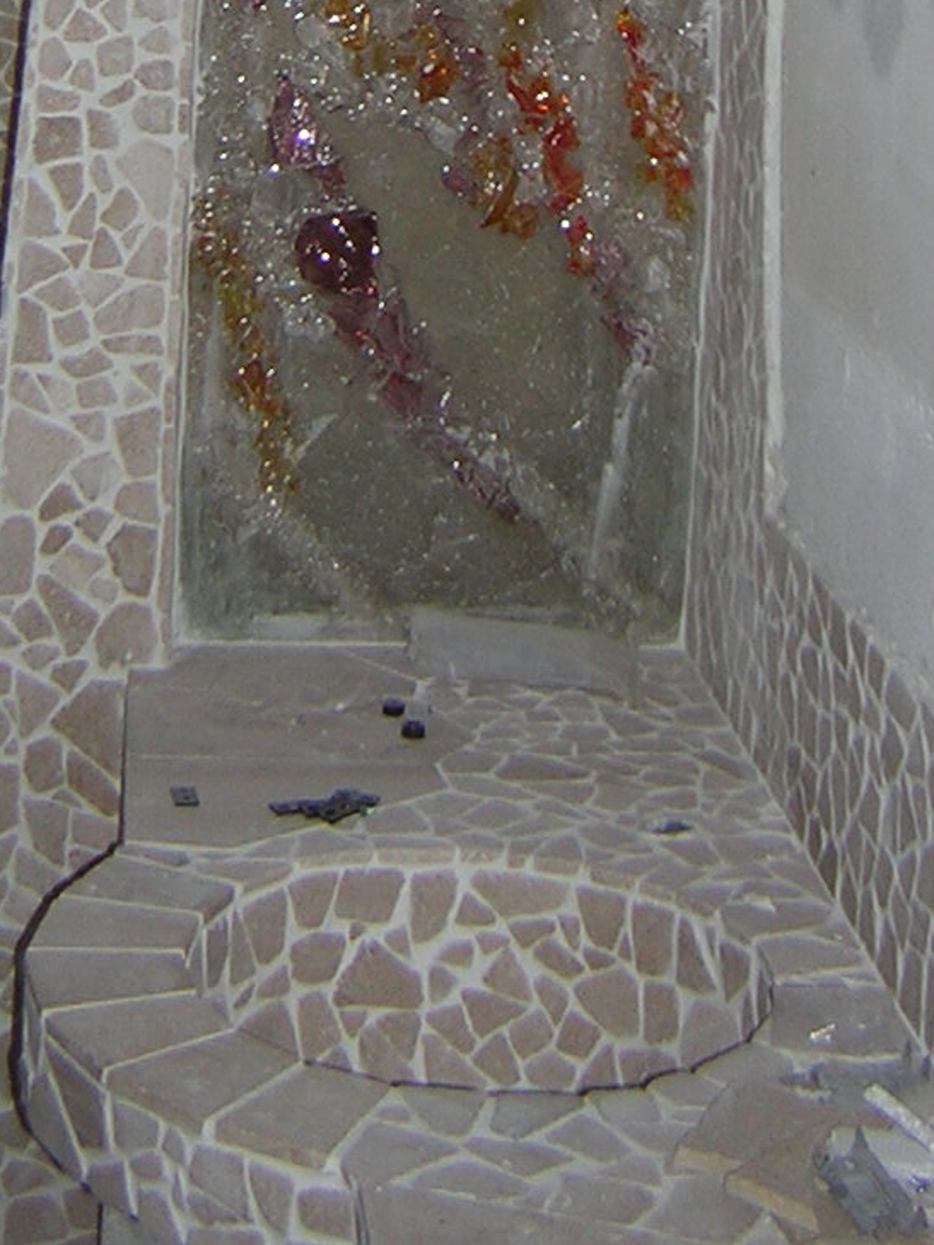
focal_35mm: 79
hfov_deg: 18.7
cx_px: 401
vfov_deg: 23.8
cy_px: 58
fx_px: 2841
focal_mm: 4.7
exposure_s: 1/60.1
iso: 50
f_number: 2.6
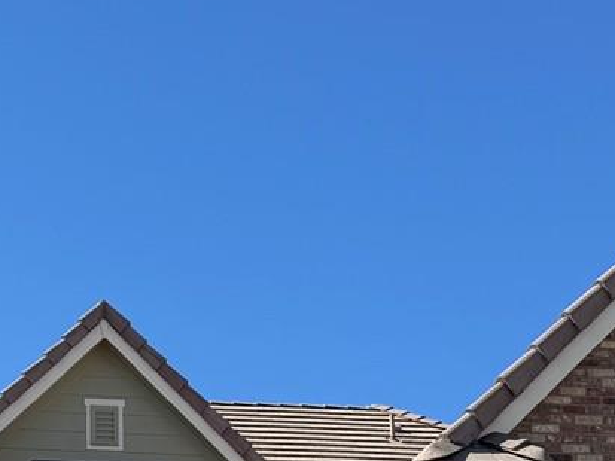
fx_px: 1653
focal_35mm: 93
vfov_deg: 14.6
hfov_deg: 21.0
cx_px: 204
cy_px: 726
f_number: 1.78
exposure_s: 1/3413
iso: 80
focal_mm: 6.76
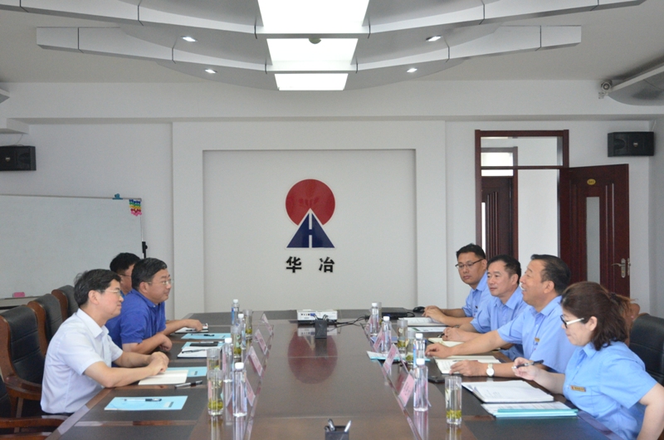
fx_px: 856
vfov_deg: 28.8
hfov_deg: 42.4
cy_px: 220
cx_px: 332
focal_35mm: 46
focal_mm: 31
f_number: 7.1
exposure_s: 1/200
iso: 4000
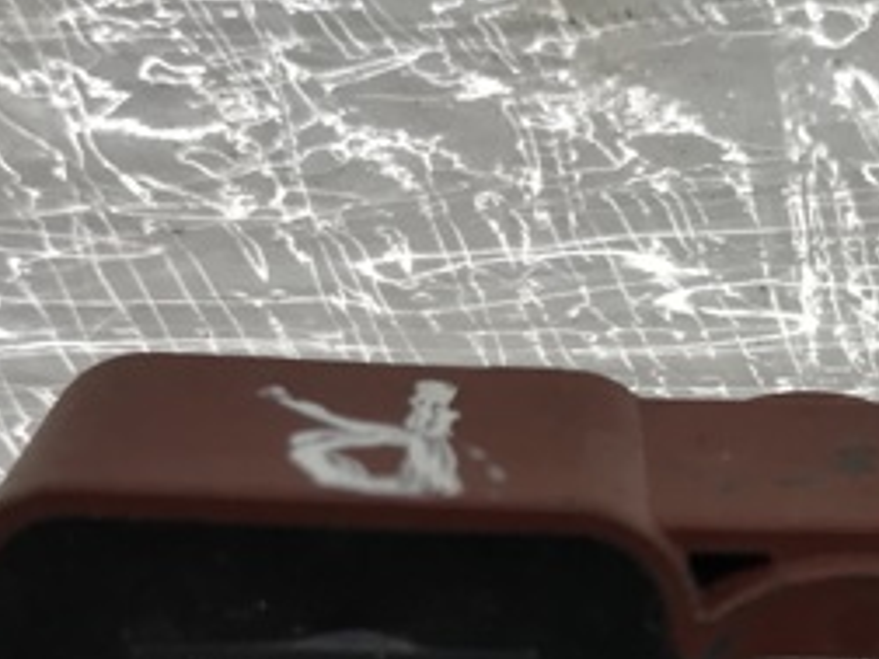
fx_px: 1803
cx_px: 659
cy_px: 626
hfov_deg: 27.0
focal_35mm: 71
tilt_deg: -79.0
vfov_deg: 20.2
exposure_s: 1/33
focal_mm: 3.99
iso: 25
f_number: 1.8
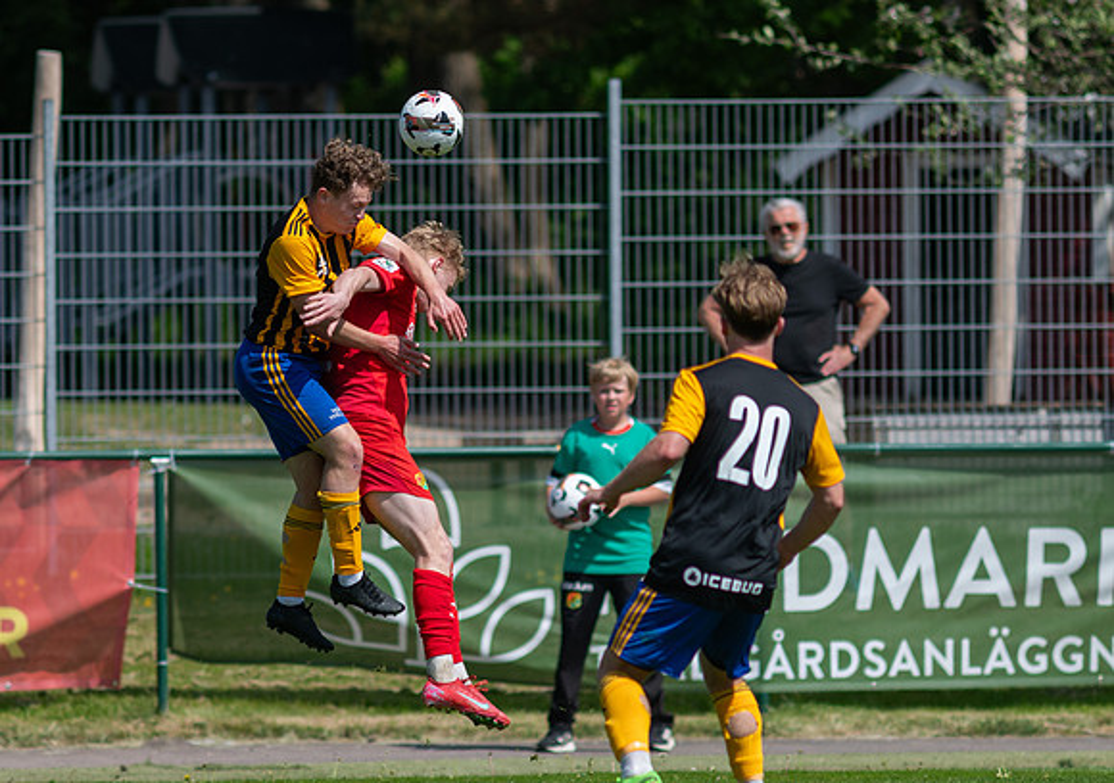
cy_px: 487
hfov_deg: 3.4
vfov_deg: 2.4
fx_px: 18604
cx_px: 382
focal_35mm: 591
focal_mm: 300
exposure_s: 1/1600
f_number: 3.2
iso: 100
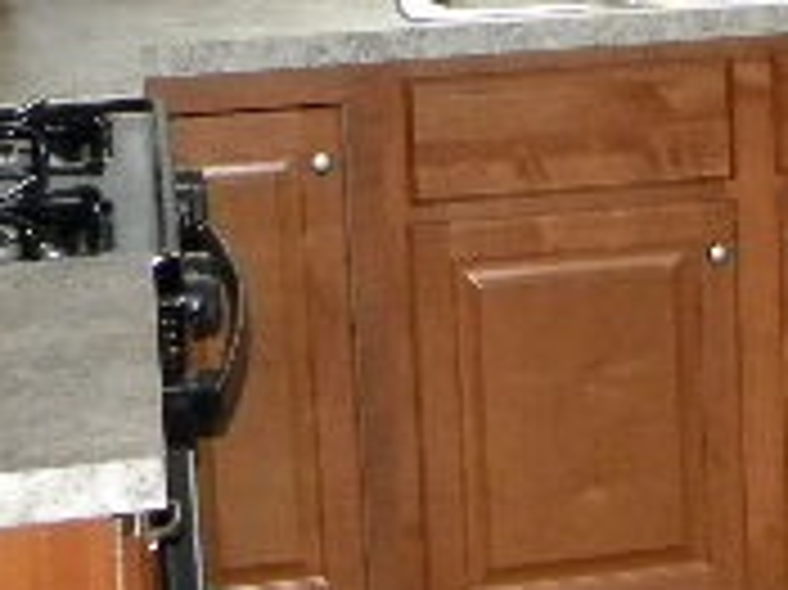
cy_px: 36
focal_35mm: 132
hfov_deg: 14.0
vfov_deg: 11.1
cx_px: 1207
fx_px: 3003
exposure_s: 1/30
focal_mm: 6.4
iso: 400
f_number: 3.7
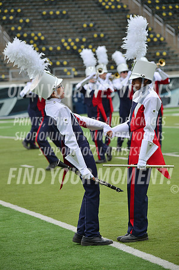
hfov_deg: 8.8
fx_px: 1159
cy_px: 135
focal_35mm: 155
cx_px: 90
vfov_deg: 13.3
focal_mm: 155
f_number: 5.6
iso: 200
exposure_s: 1/1000
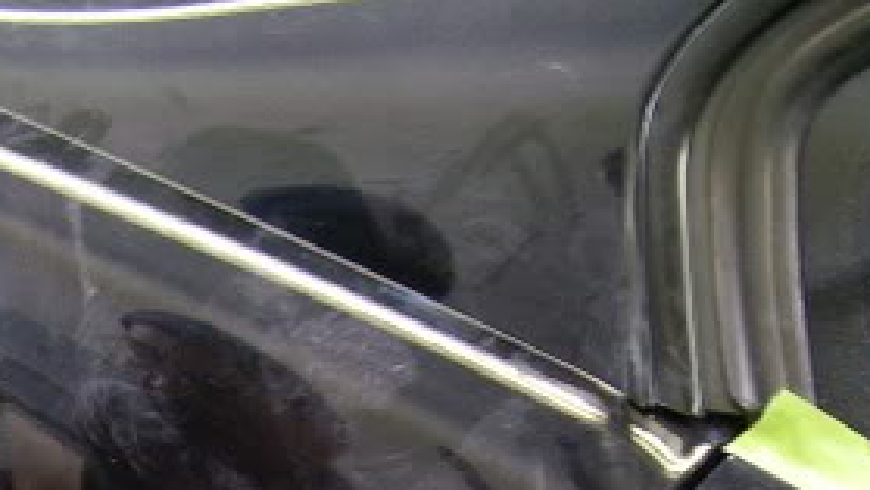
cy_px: 746
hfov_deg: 24.2
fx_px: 1961
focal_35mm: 85
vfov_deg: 13.4
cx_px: 62
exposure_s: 1/20
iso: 160
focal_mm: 5.6
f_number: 2.7
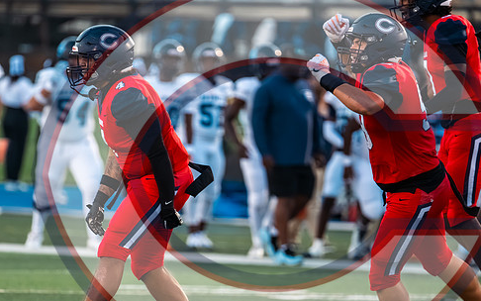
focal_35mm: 642
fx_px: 8418
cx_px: 265
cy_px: 186
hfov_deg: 3.3
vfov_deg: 2.0
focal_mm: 400
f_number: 4.5
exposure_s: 1/1600
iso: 4000
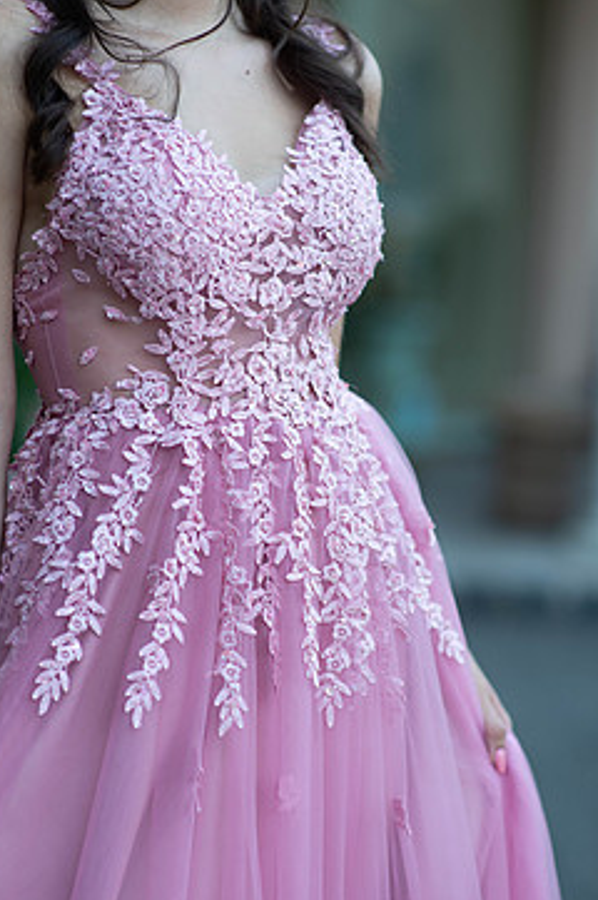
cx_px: 235
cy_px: 471
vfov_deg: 19.3
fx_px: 2646
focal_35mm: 106
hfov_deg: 12.9
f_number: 2
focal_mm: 85
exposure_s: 1/640
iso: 250
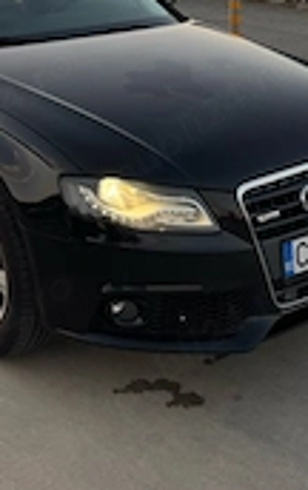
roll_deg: -1.0
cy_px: -66
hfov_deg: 21.6
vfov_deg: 30.4
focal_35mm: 59
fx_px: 790
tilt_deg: -1.9
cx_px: 37
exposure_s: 1/289
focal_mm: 6.76
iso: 80
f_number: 1.78
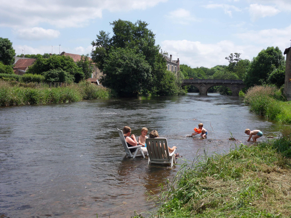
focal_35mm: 45
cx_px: 146
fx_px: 378
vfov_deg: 32.2
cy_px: 109
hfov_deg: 42.1
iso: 80
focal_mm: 7.9
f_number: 9.3
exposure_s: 1/125
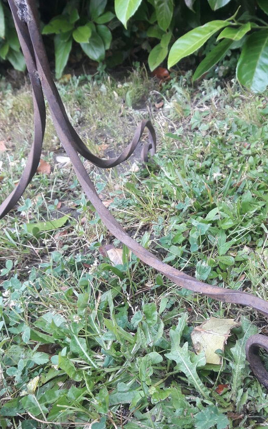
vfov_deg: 51.5
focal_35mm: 38
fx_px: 444
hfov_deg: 33.4
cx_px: 170
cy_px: 232
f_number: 1.9
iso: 64
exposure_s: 1/100
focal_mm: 3.7
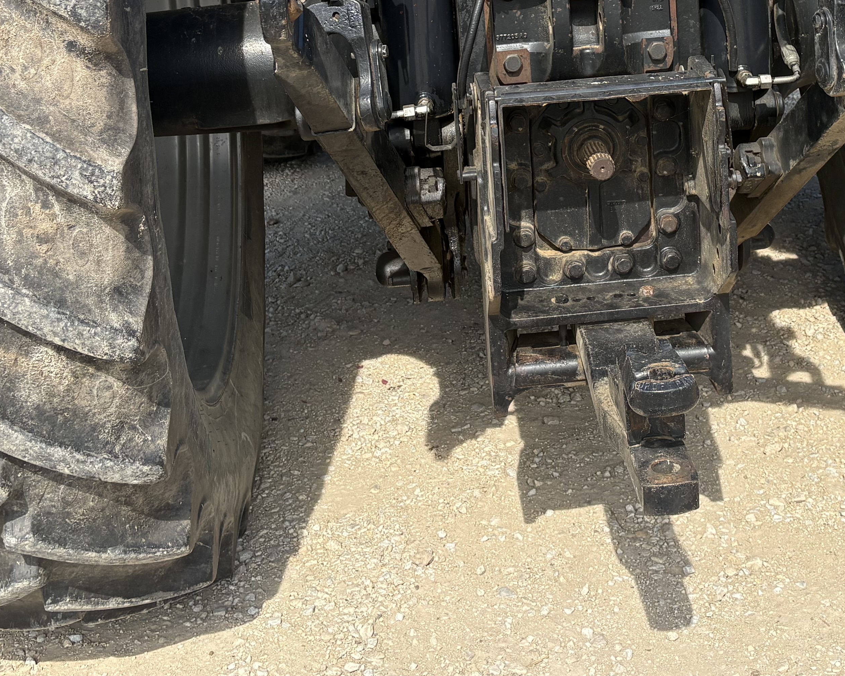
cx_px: 574
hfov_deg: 32.2
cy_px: -17
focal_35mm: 58
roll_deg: +1.6
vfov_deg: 24.9
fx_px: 1450
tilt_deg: -10.9
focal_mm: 5.96
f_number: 1.6
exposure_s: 1/1155
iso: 50
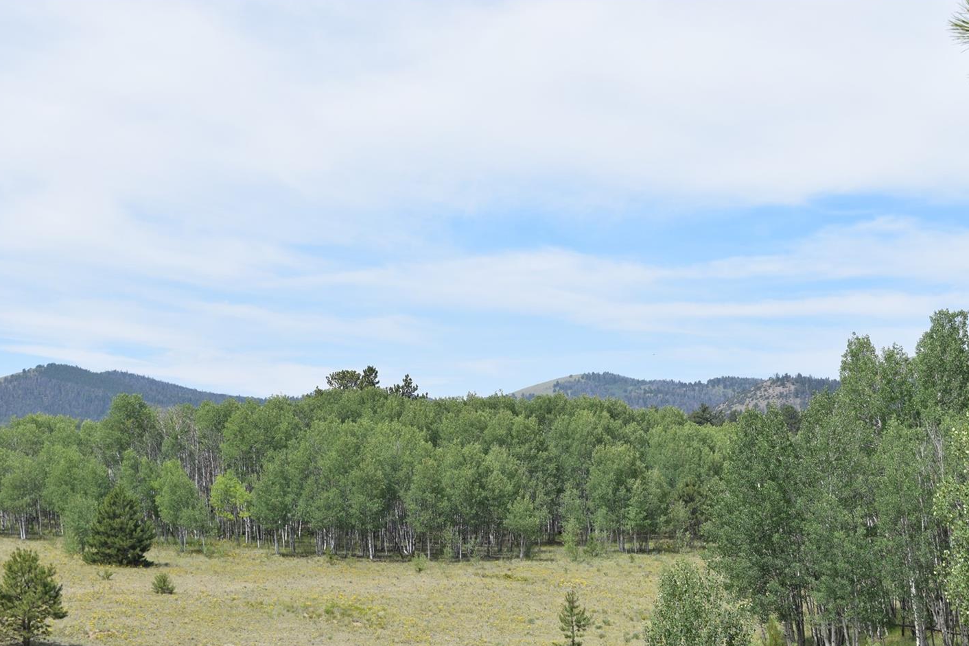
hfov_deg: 29.7
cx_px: 498
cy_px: 360
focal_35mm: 68
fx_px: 1830
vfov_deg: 20.0
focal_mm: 40
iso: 200
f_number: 10
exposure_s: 1/400
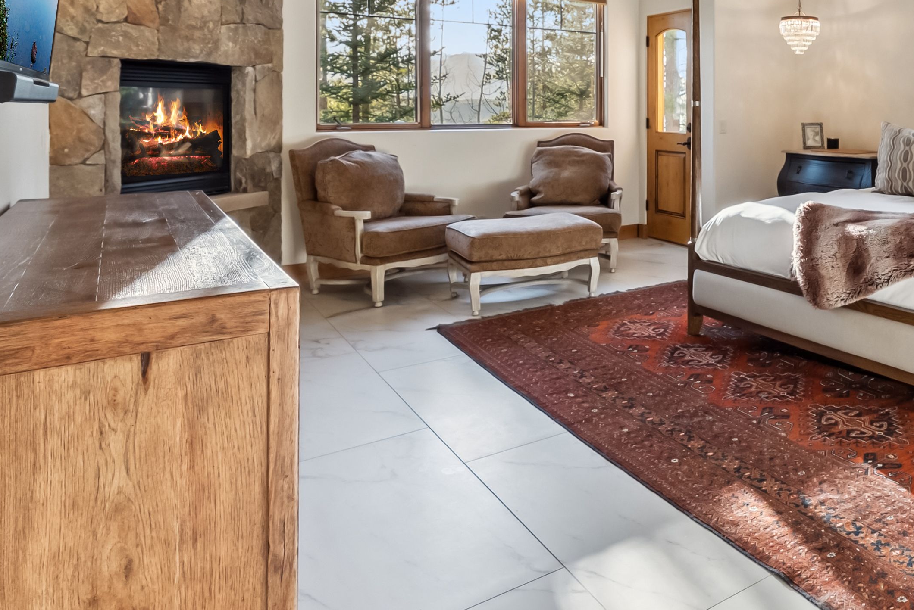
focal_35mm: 28
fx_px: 711
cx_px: 772
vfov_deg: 43.9
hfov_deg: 58.6
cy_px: 111
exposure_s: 1/80
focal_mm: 14
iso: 800
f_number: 8
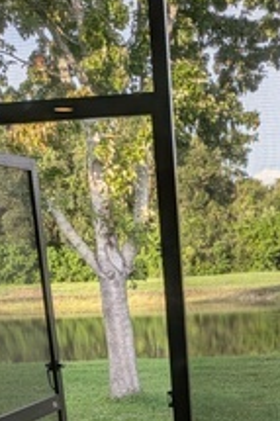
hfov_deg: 22.9
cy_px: 476
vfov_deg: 30.4
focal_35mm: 58
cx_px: 242
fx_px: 678
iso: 59
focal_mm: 4.53
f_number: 1.7
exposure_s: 1/275
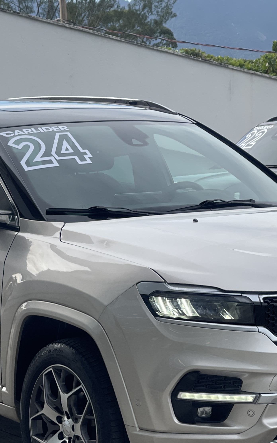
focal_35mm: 123
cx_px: 102
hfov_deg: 10.6
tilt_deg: -4.6
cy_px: 267
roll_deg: +1.5
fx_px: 1486
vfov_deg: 17.0
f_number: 2.2
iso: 32
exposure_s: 1/424
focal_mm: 7.5
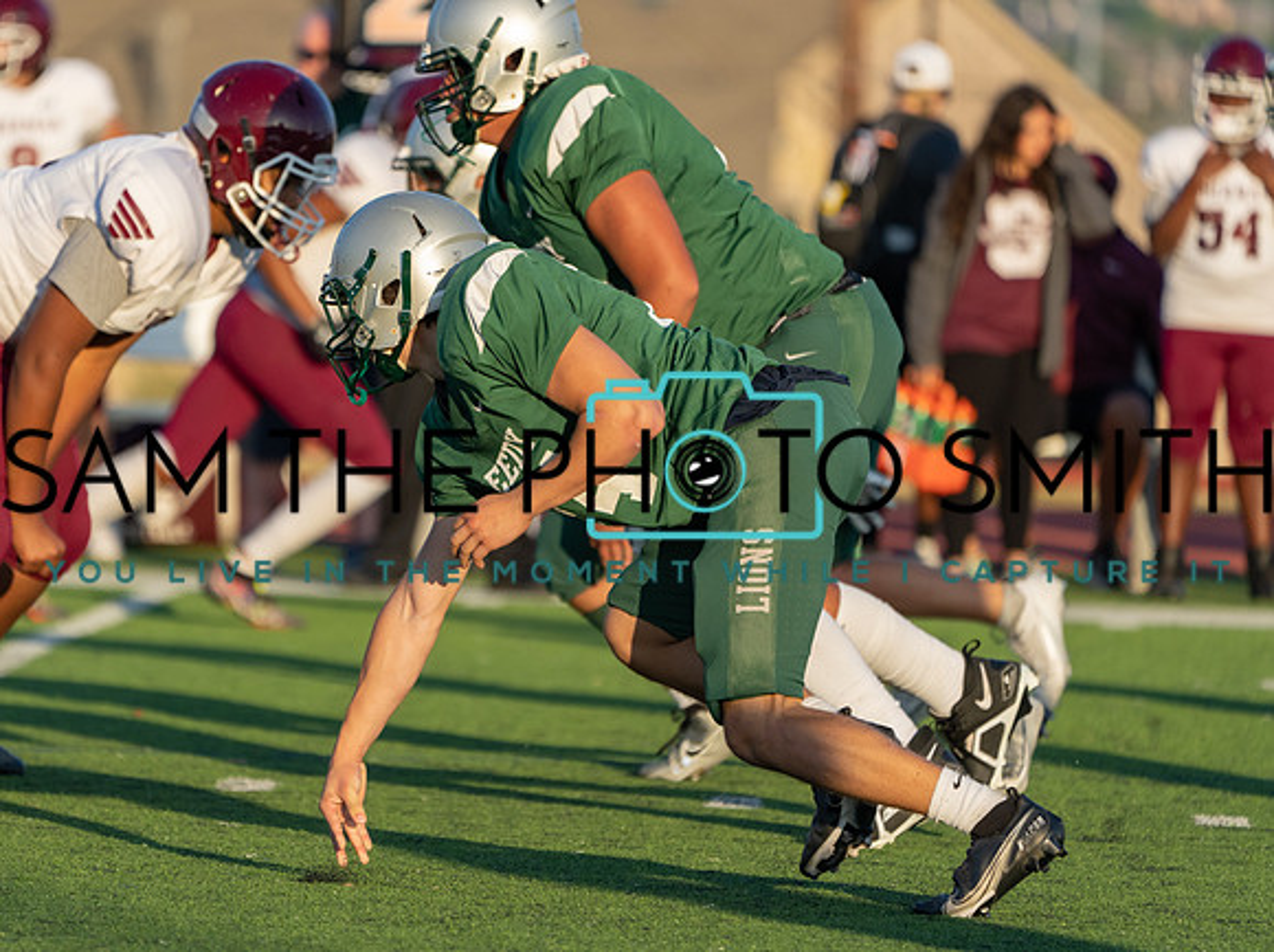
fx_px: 18020
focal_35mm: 490
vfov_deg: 3.0
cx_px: 445
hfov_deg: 4.0
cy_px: 470
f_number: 5.6
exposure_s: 1/1250
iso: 500
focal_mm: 391
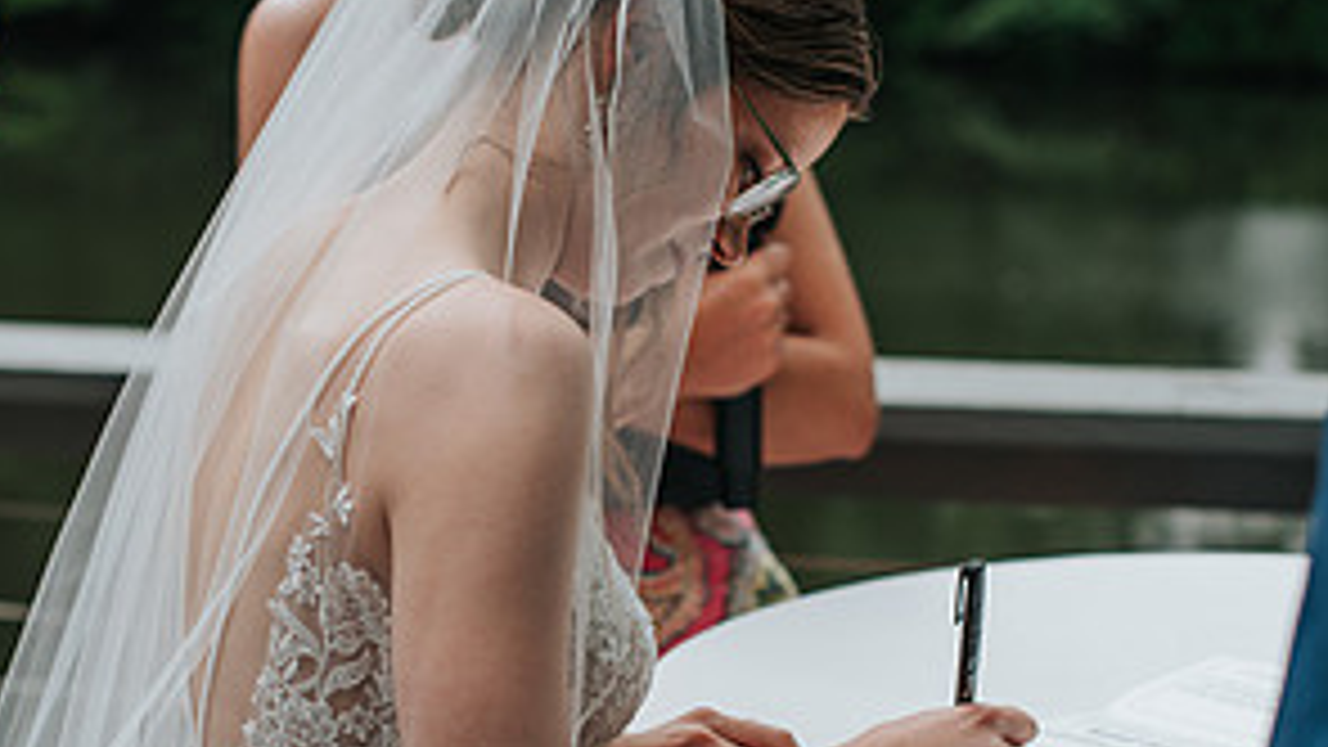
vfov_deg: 15.0
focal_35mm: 80
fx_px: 2817
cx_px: 657
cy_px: 594
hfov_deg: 26.5
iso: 110
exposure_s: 1/800
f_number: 2.8
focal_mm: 50
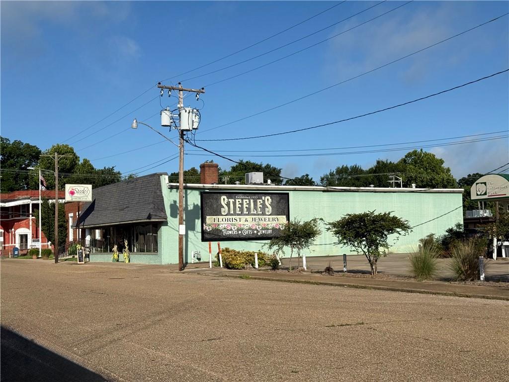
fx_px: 706
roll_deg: +0.3
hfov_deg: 39.7
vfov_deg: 30.3
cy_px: 191
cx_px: 254
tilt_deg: +4.5
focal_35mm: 48
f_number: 1.78
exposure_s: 1/7874
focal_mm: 6.76
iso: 64
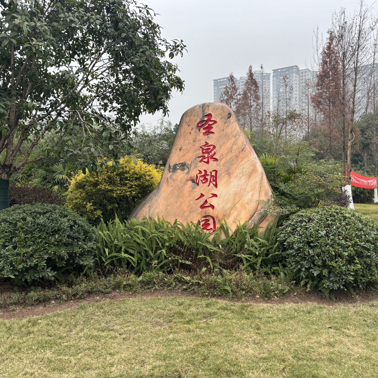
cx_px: 204
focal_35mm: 31
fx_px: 383
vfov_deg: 52.5
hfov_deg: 52.5
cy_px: 187
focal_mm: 5.96
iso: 40
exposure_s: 1/137
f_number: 1.6
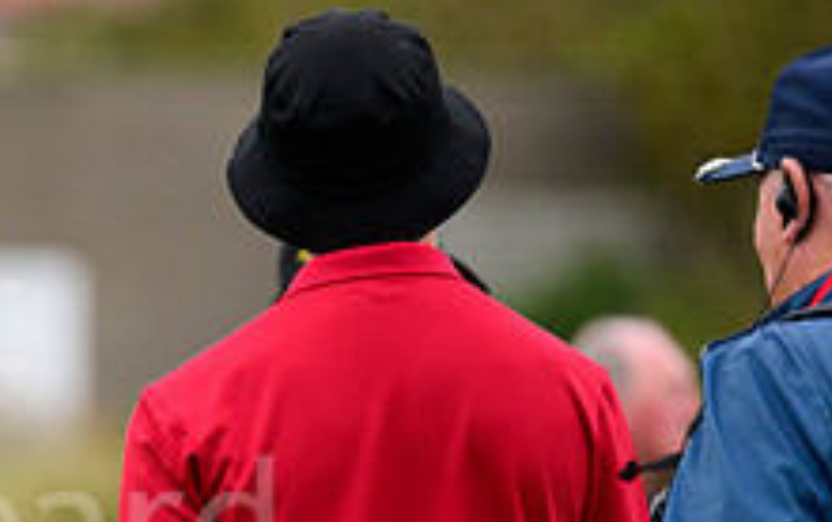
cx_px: -208
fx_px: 21926
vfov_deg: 1.4
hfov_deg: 2.2
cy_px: 558
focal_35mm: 966
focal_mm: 360
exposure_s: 1/1000
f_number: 5.6
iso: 1000
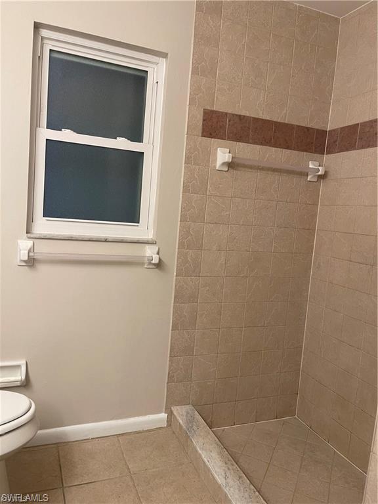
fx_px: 364
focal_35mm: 25
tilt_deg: -4.8
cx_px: 189
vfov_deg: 69.4
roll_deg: -4.5
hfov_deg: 54.9
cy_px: 252
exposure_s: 1/60
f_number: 1.6
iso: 100
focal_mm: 5.1
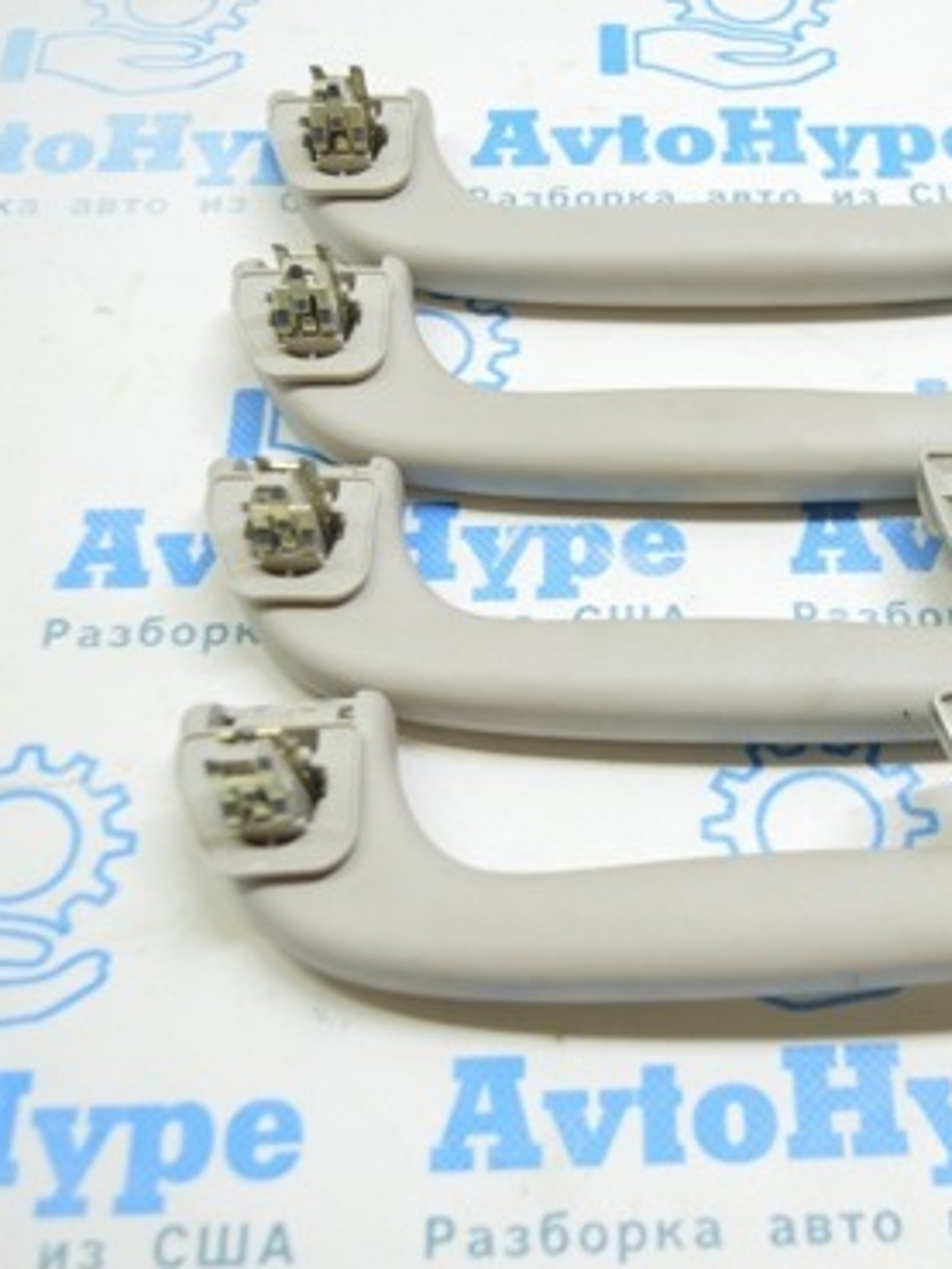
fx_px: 2016
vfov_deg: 34.9
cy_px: 583
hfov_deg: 26.3
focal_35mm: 55
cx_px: 694
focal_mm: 22
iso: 400
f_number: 3.8
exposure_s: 1/40
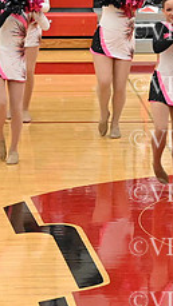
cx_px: 323
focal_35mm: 279
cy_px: 58
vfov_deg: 7.7
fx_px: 2273
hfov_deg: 4.3
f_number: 4
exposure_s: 1/320
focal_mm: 70
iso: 8000
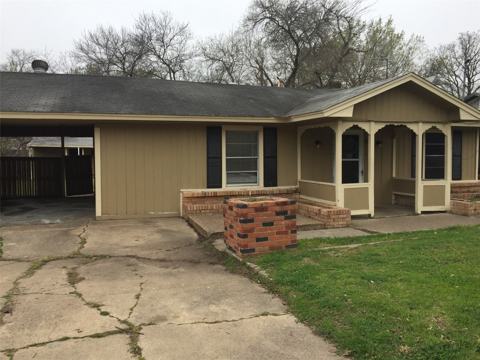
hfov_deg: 61.7
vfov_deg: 48.2
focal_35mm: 29
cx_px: 240
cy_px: 180
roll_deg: +0.3
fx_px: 402
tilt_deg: -3.2
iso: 32
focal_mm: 4.15
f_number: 2.2
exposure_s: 1/395
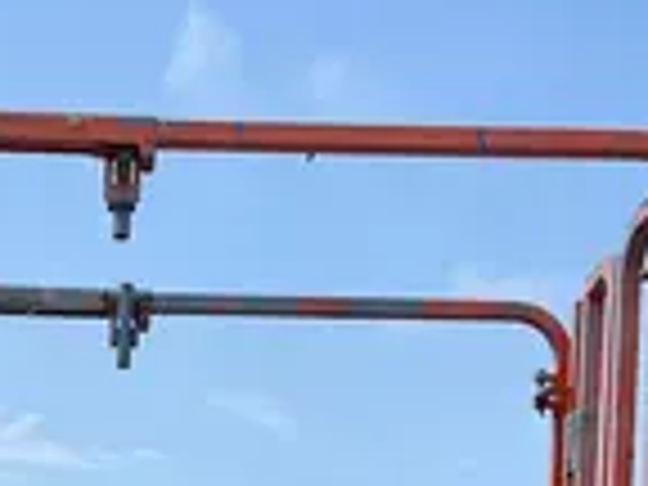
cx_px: 22
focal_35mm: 99
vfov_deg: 13.2
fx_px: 1853
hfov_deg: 19.3
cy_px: 920
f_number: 1.6
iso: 50
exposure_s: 1/4310
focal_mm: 5.1
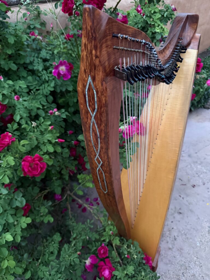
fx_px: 194
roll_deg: +1.2
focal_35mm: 24
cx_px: 105
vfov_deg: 71.6
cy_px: 140
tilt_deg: -40.2
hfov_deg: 56.8
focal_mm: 6.76
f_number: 1.78
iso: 1000
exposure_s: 1/30
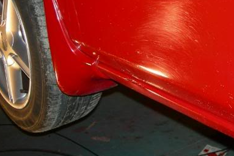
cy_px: 32
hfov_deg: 30.0
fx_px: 429
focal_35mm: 66
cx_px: 178
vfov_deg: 20.4
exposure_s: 1/60.1
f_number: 2.8
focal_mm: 8
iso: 64
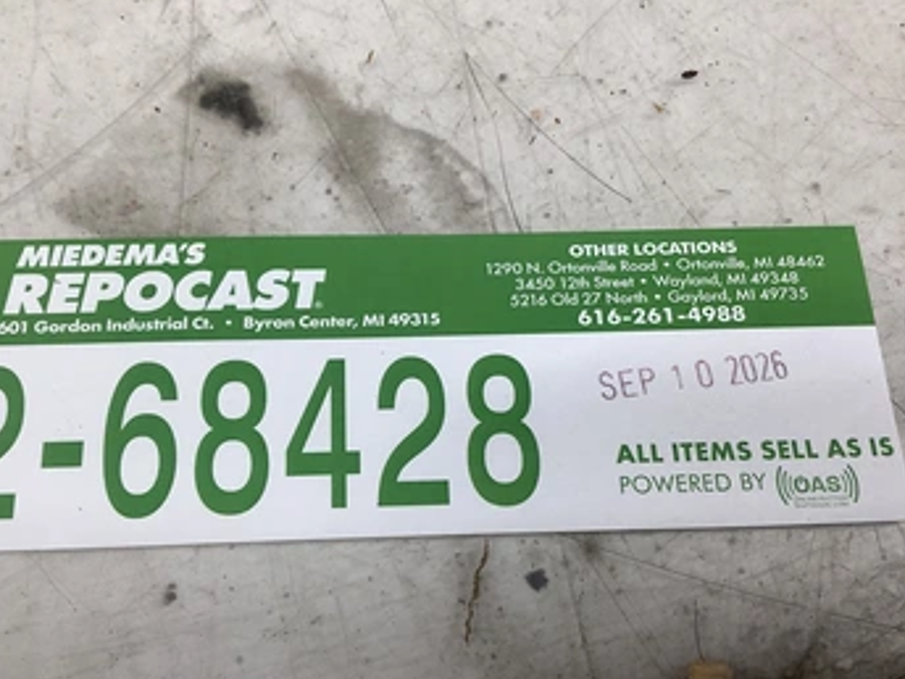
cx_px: 410
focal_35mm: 36
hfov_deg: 51.3
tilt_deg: -71.1
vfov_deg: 39.6
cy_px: 366
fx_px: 941
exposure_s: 1/120
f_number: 2.4
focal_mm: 3.3
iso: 50
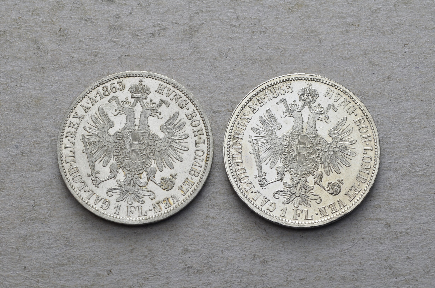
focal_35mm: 82
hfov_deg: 24.7
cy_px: 144
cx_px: 218
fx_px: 995
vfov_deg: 16.5
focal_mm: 55
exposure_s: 1/250
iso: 400
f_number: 14
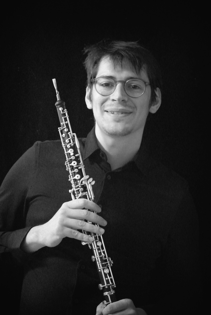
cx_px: 106
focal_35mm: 81
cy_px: 158
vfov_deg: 25.0
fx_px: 710
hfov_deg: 16.9
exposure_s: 1/50
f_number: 3.8
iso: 6400
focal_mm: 30
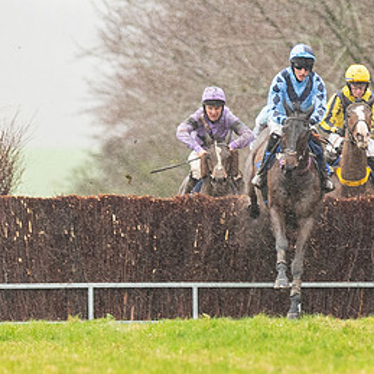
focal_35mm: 1368
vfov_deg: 1.3
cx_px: 243
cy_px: 155
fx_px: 16722
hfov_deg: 1.3
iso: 1000
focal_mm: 300
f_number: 5
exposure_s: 1/1000
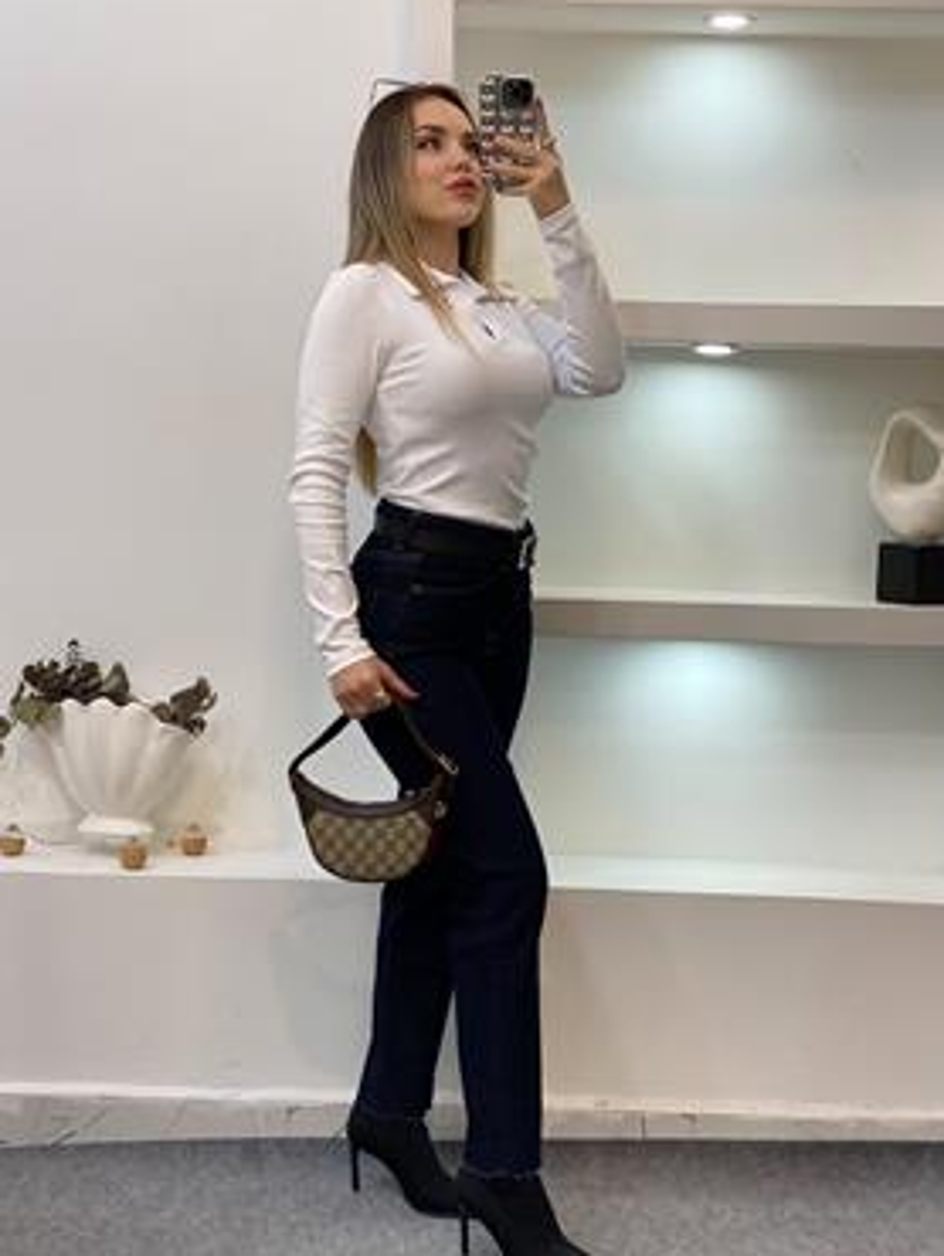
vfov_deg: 33.2
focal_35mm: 58
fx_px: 2107
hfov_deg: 25.3
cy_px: 660
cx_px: 469
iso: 80
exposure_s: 1/100
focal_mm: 6
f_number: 2
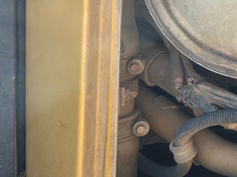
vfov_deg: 12.8
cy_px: -90
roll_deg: +3.4
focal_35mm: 110
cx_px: 441
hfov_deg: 15.2
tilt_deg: +2.3
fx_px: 753
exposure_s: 1/827
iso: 50
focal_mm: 5.7
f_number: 1.5
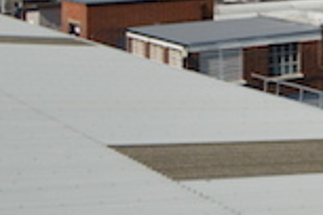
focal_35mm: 113
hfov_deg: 14.5
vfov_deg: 11.4
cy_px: -152
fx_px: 1014
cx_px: 673
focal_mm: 18
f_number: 9
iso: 100
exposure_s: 1/320
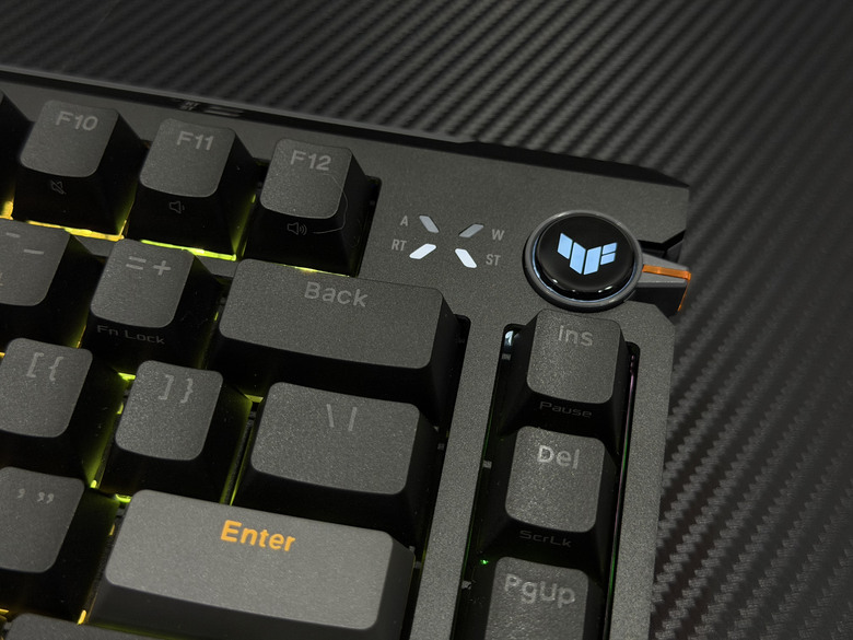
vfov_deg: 30.3
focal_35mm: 48
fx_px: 1183
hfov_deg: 39.7
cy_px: 320
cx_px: 426
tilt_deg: -49.2
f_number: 1.78
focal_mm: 6.76
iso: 250
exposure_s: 1/60
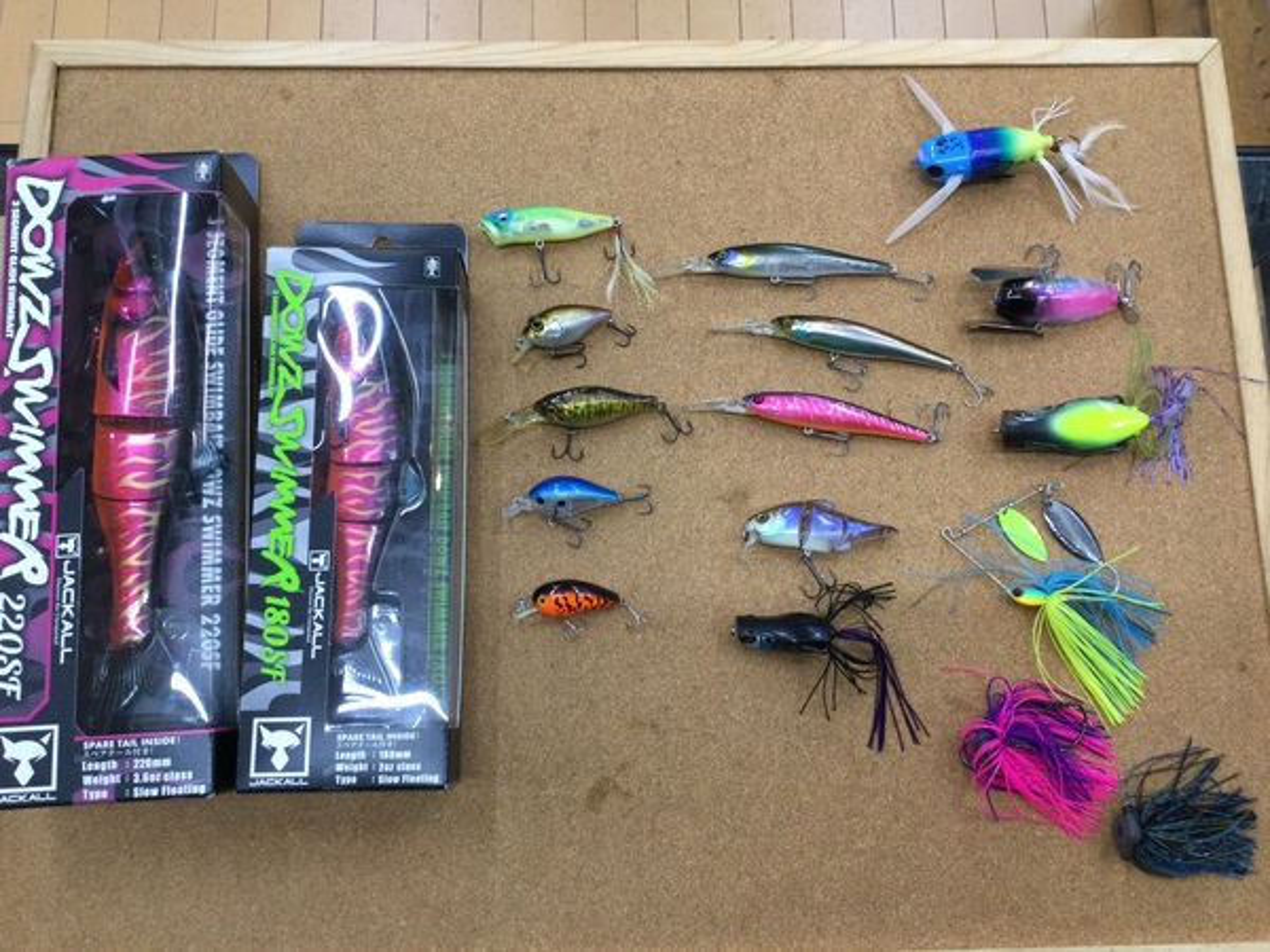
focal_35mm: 31
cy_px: 476
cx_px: 635
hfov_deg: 58.4
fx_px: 1137
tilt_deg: -78.6
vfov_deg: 45.4
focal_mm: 3.3
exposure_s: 1/30
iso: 32
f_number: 2.4
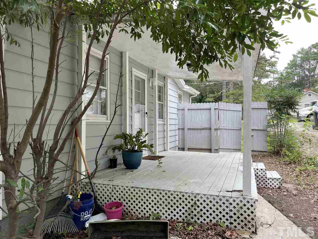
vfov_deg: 53.1
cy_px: 120
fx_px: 239
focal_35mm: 26
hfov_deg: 67.3
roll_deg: -0.7
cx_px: 159
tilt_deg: +0.1
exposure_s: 1/142
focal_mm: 5.1
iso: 32
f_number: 1.6
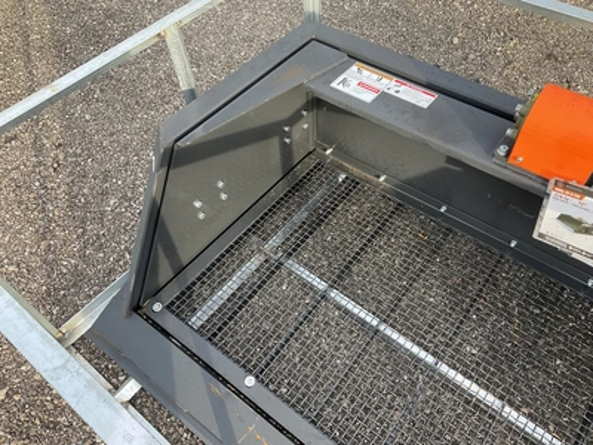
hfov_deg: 61.7
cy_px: 222
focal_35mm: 29
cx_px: 296
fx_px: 497
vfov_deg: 48.2
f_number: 1.8
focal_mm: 3
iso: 25
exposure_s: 1/122
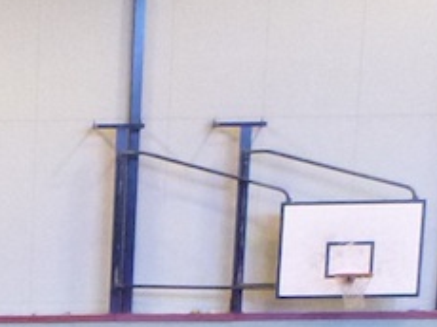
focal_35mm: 156
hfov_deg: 11.9
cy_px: 892
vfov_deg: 8.4
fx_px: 1967
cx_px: -294
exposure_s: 1/40
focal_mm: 4.9
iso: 800
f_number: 3.3
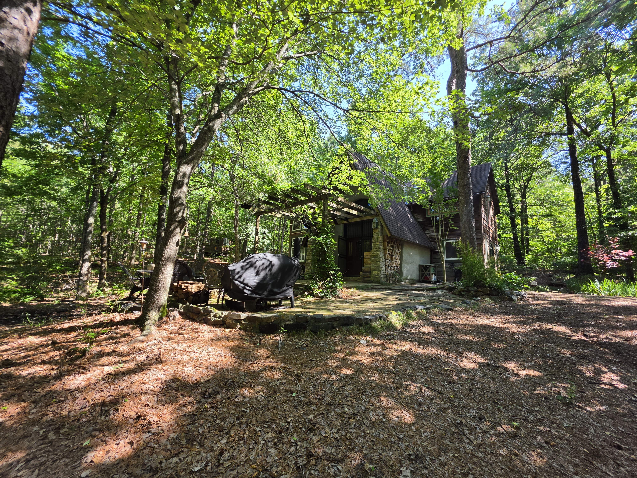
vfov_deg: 89.9
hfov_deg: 106.2
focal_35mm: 13
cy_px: 239
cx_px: 318
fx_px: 239
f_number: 1.9
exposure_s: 1/271
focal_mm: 2.2
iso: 32
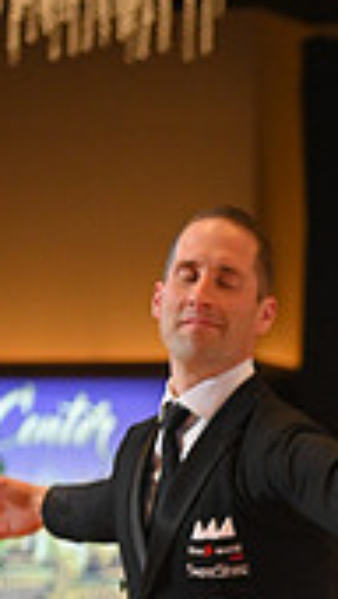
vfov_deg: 6.9
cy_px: 888
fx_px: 4877
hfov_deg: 3.9
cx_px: 579
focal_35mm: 307
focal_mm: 86
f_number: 4
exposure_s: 1/400
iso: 1600
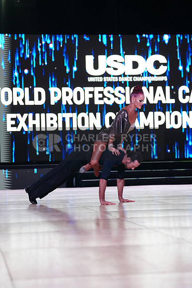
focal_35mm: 91
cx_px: 96
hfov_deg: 15.0
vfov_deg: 22.4
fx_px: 728
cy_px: 144
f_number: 2.8
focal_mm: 91
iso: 1250
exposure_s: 1/500
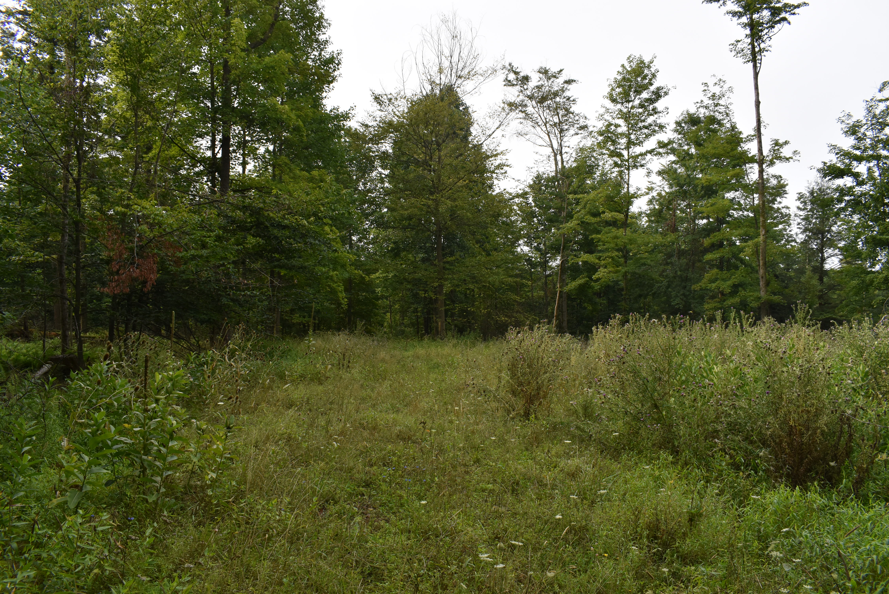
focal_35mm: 27
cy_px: 297
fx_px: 667
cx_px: 444
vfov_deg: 48.0
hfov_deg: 67.4
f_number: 8
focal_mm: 18
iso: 280
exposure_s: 1/250
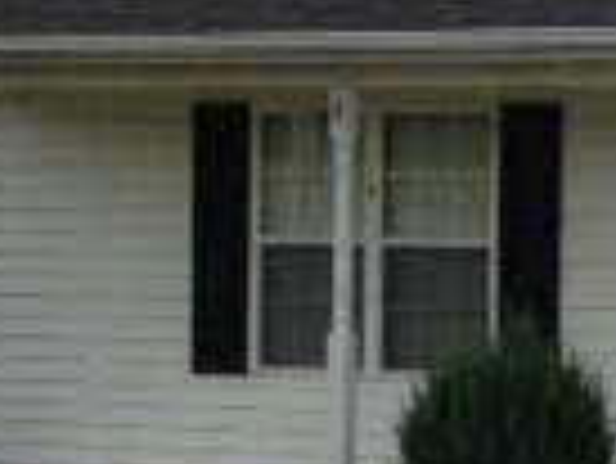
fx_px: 2743
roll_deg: -1.2
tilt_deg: -2.2
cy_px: 275
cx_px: 904
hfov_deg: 12.2
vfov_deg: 9.6
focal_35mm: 154
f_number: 2.4
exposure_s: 1/742
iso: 50
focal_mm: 4.12
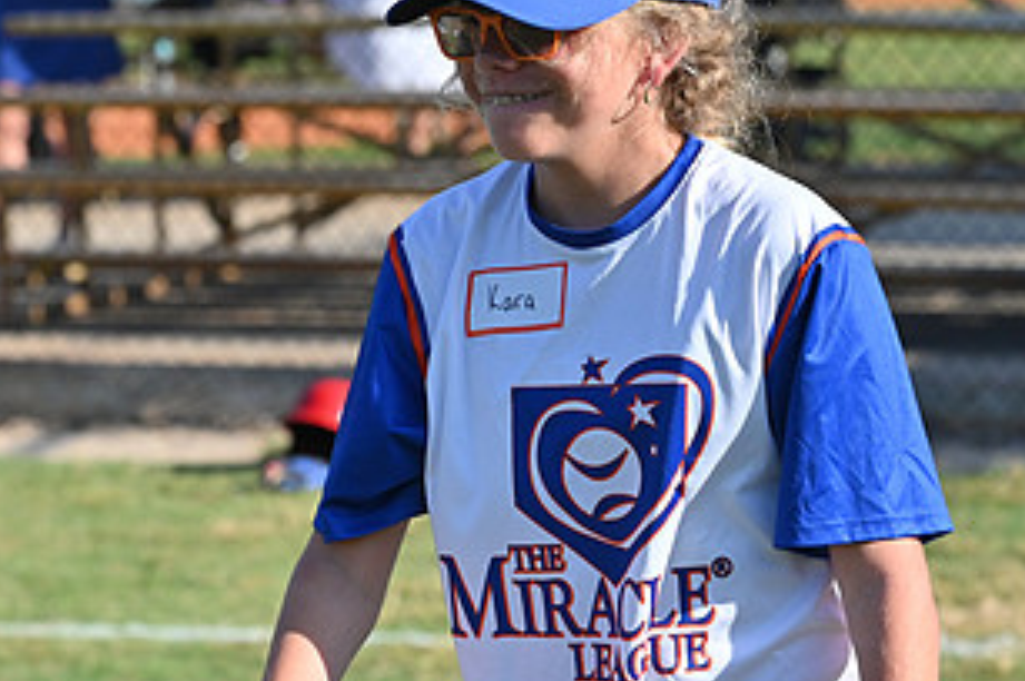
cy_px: 441
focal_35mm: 219
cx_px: 714
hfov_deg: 9.4
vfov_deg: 6.3
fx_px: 6229
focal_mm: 116
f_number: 6.3
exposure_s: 1/8000
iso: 1600
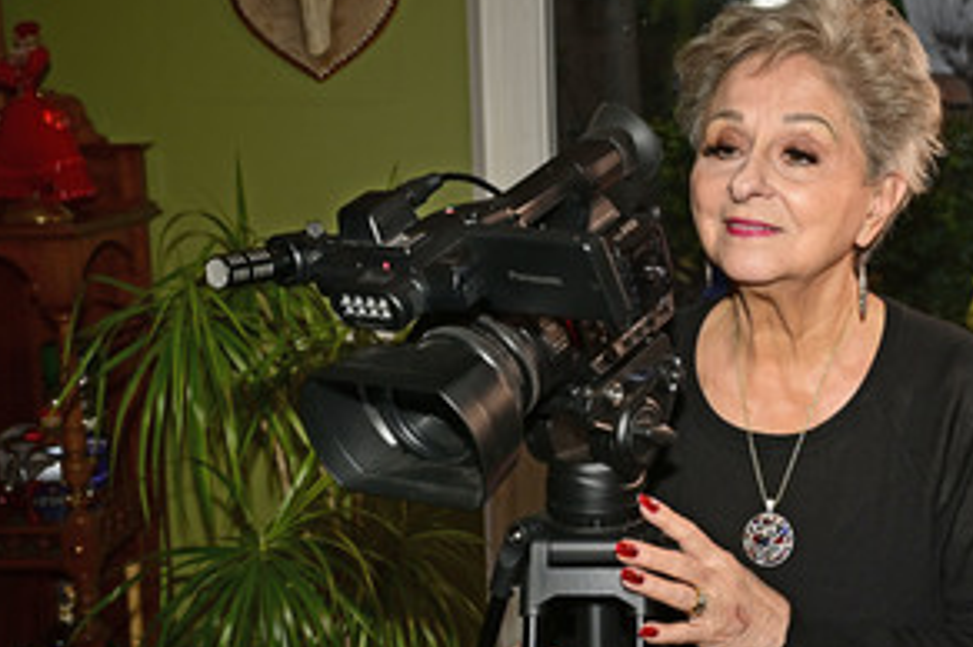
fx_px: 1458
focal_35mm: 54
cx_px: 731
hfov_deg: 36.1
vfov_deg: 24.9
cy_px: 394
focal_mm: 35
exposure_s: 1/200
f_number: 6.3
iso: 1000
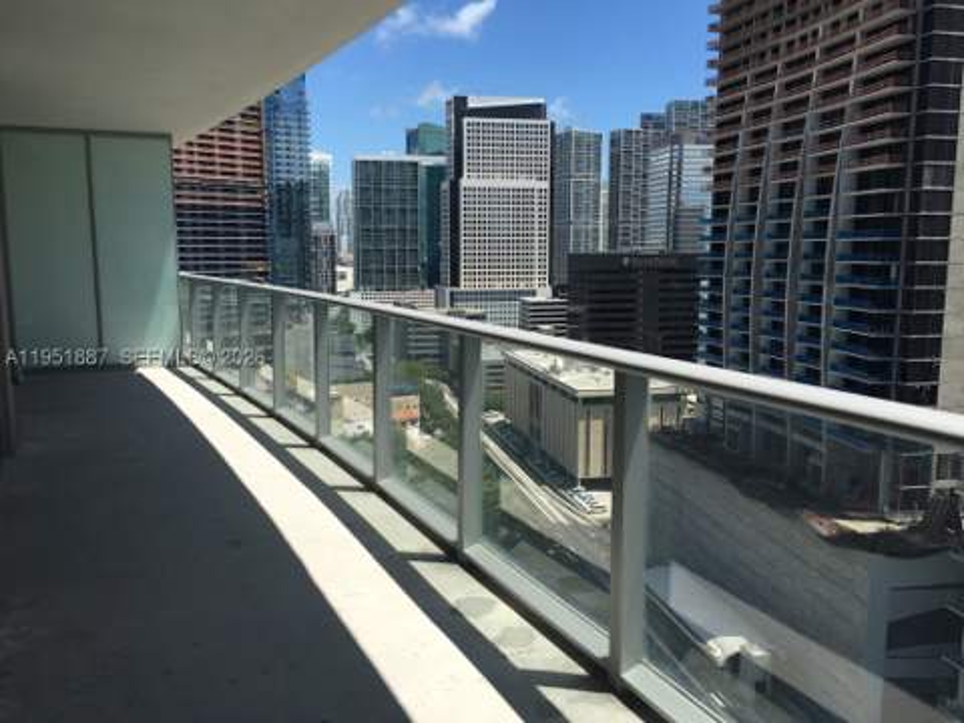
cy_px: 362
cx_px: 482
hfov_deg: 61.7
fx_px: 808
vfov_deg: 48.2
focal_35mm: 29
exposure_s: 1/1980
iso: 32
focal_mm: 4.15
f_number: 2.2
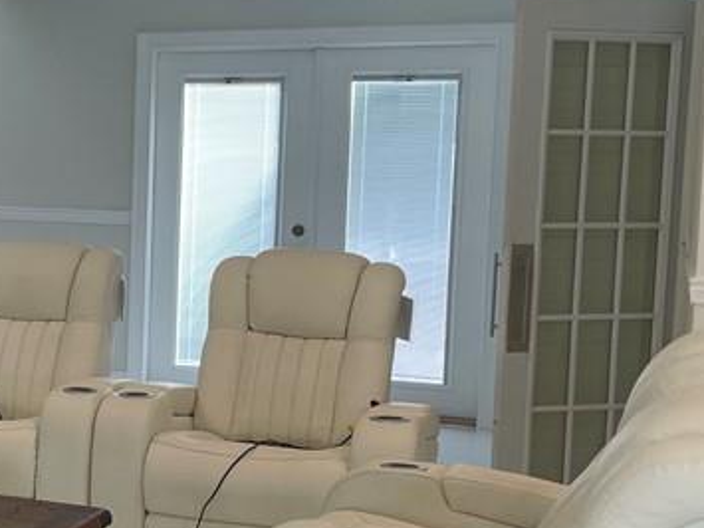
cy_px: 290
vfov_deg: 19.6
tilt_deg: -6.2
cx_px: -77
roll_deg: -0.7
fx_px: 1525
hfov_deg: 24.2
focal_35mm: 75
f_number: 1.6
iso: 64
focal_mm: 4.2
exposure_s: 1/120
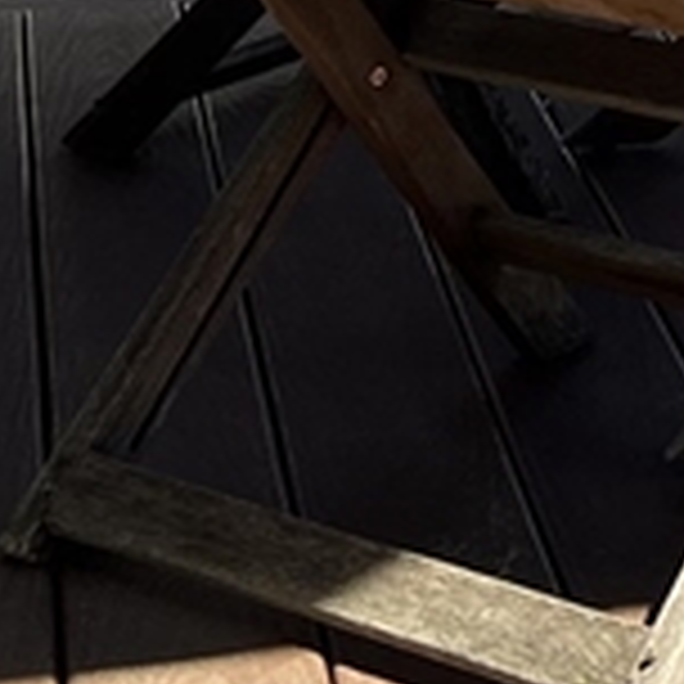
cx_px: 1174
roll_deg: -0.5
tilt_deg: -1.1
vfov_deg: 10.2
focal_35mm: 155
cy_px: -796
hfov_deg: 10.7
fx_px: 3465
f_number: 1.5
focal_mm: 5.7
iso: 50
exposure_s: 1/1934
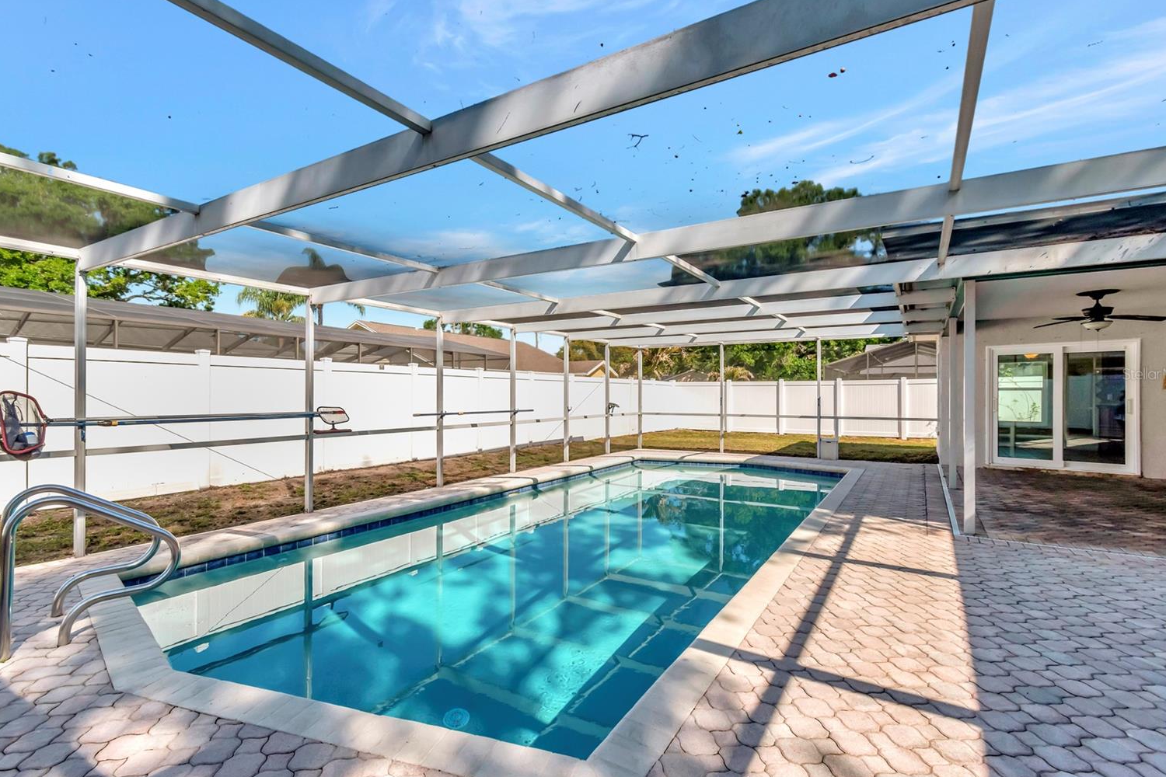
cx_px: 570
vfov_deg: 73.7
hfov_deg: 96.7
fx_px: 518
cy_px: 374
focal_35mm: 16
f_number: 7.1
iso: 500
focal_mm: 10
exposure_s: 1/1000
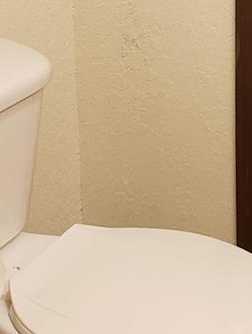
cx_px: 401
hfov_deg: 14.6
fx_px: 901
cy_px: -128
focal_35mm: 93
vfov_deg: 19.1
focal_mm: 4.3
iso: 320
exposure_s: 1/40
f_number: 2.4
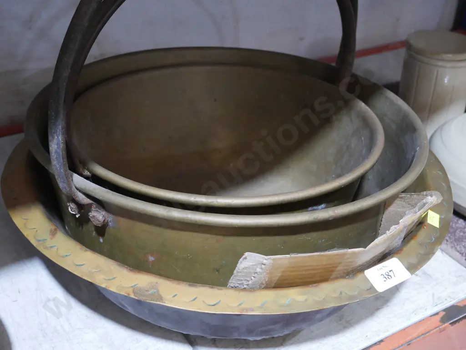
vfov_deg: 29.1
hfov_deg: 38.2
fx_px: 673
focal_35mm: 50
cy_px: 175
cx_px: 233
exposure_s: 1/60
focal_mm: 25
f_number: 5.3
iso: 1600
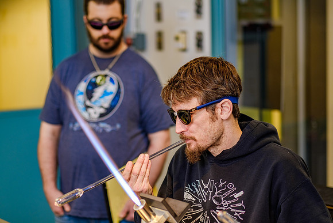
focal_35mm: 88
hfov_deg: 23.0
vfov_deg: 15.5
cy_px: 113
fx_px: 818
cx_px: 158
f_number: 1.4
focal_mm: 56
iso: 200
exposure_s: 1/125
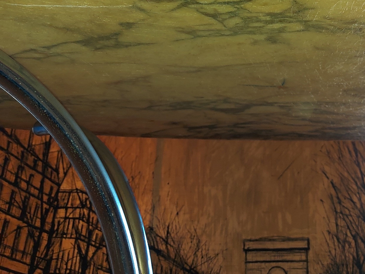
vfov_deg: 30.7
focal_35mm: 45
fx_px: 475
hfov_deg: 41.4
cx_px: 251
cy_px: 27
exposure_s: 1/50
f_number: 1.8
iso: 100
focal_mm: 5.23
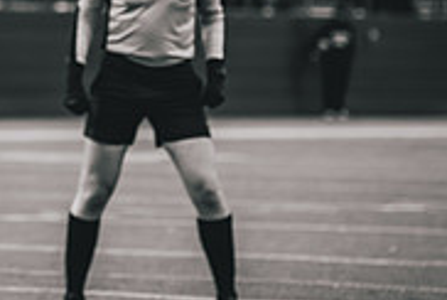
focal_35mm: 464
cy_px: 59
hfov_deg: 4.4
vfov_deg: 3.0
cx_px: -104
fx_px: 5771
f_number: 2.8
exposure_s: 1/1250
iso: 400
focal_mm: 123
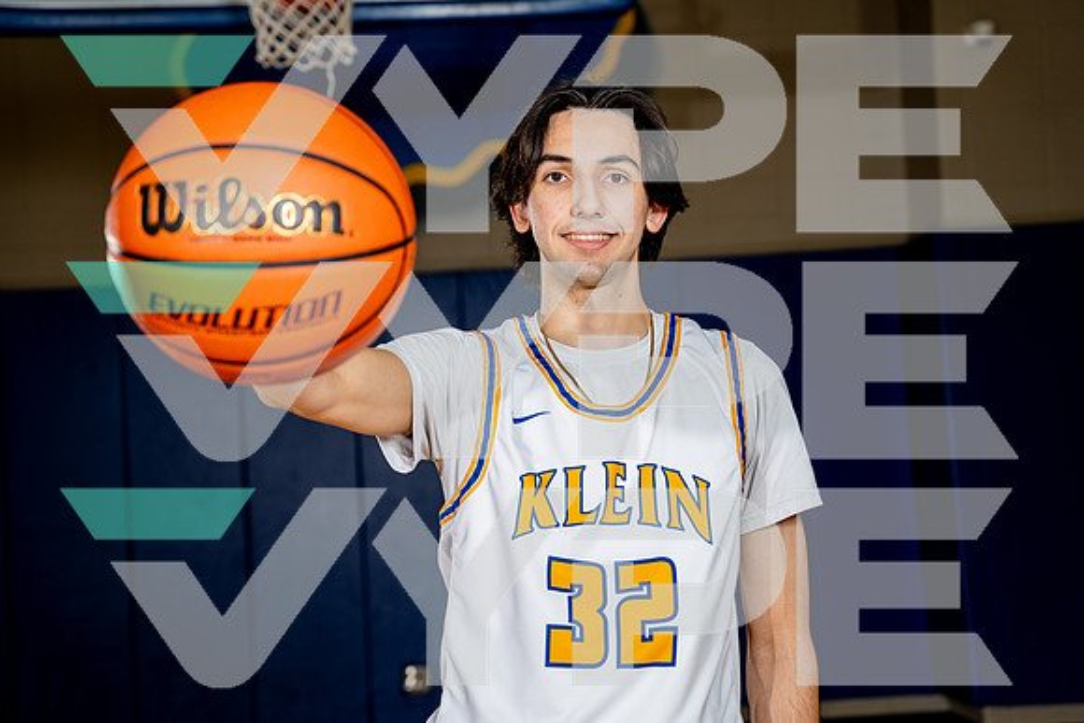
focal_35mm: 66
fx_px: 1988
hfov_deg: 30.5
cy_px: 362
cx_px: 542
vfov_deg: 20.6
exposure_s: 1/250
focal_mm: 66
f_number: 4
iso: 160
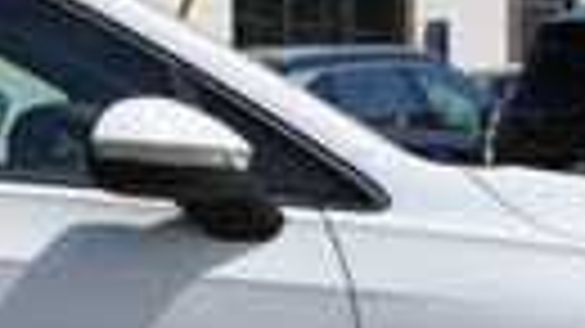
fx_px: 5970
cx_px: -292
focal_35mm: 385
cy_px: 180
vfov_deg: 3.2
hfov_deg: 5.6
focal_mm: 40
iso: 200
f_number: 10
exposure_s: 1/500
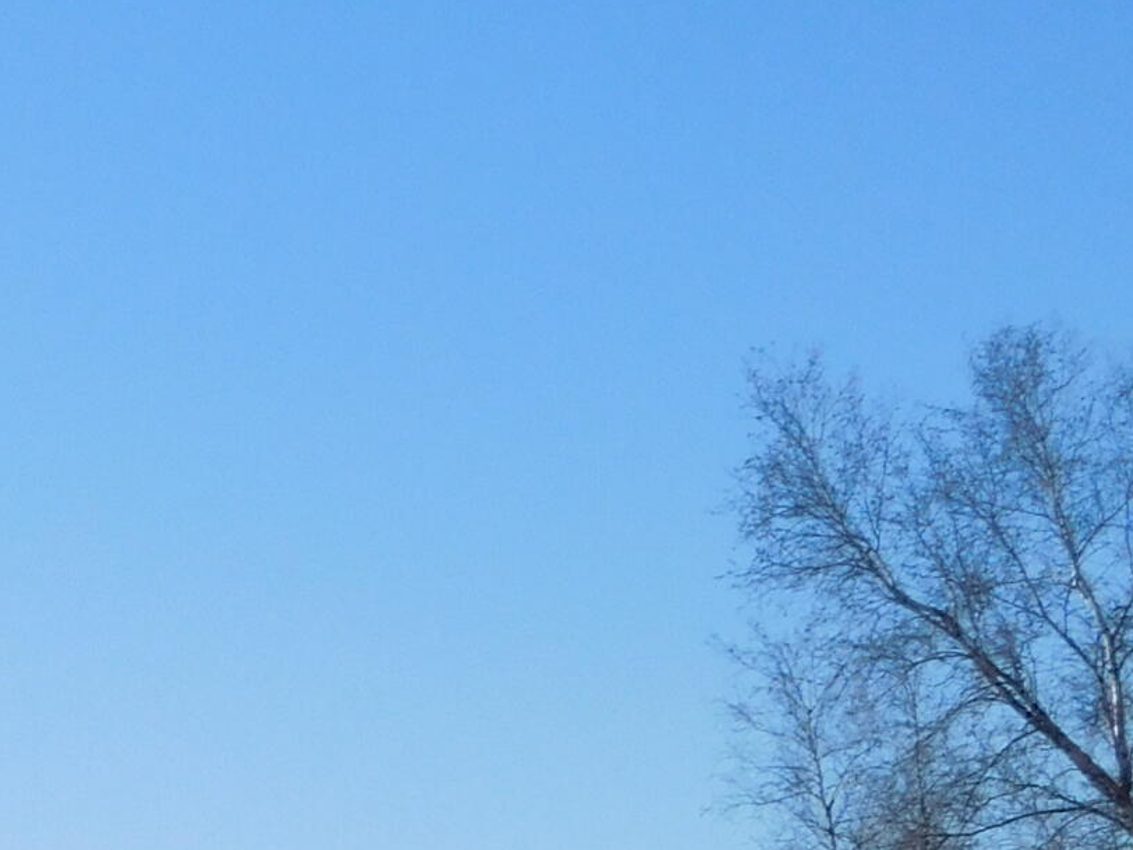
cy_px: 1365
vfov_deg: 10.7
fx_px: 4353
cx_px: -900
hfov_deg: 13.4
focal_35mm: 133
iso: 125
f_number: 7
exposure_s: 1/500
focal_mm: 6.3
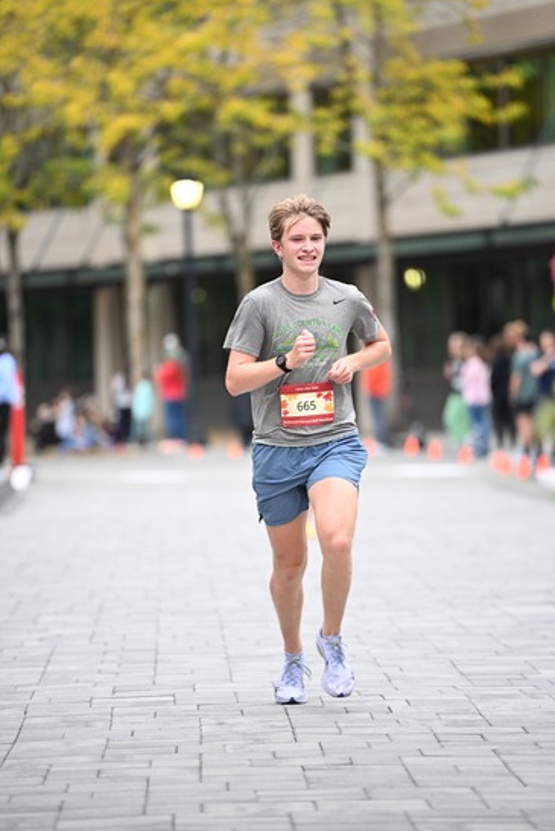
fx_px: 4645
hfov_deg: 6.8
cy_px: 415
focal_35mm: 201
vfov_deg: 10.2
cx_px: 278
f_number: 2.8
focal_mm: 200
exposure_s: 1/800
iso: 1600
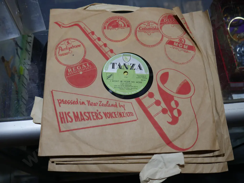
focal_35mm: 38
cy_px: 92
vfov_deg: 37.8
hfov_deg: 49.0
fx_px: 268
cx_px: 122
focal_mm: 19
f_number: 4.1
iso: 200
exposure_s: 1/125
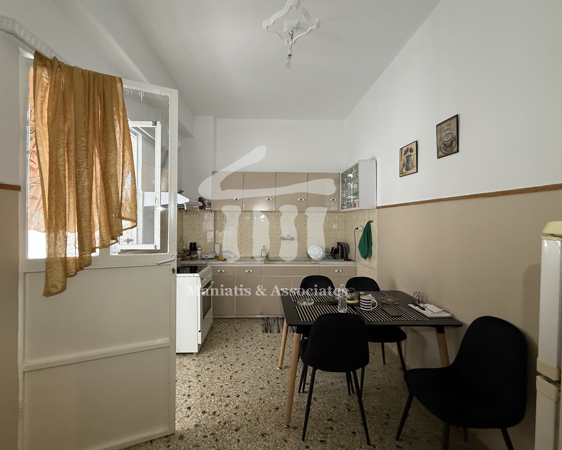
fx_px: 249
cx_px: 266
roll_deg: -0.1
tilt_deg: -1.3
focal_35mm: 15
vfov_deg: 84.0
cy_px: 221
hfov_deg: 96.7
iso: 250
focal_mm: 2.22
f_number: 2.2
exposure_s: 1/50
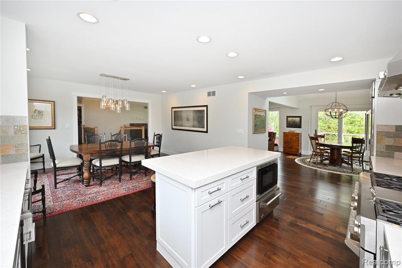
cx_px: 201
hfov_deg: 104.3
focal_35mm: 14
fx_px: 156
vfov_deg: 81.2
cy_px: 134
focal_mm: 14
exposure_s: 1/60
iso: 800
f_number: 13
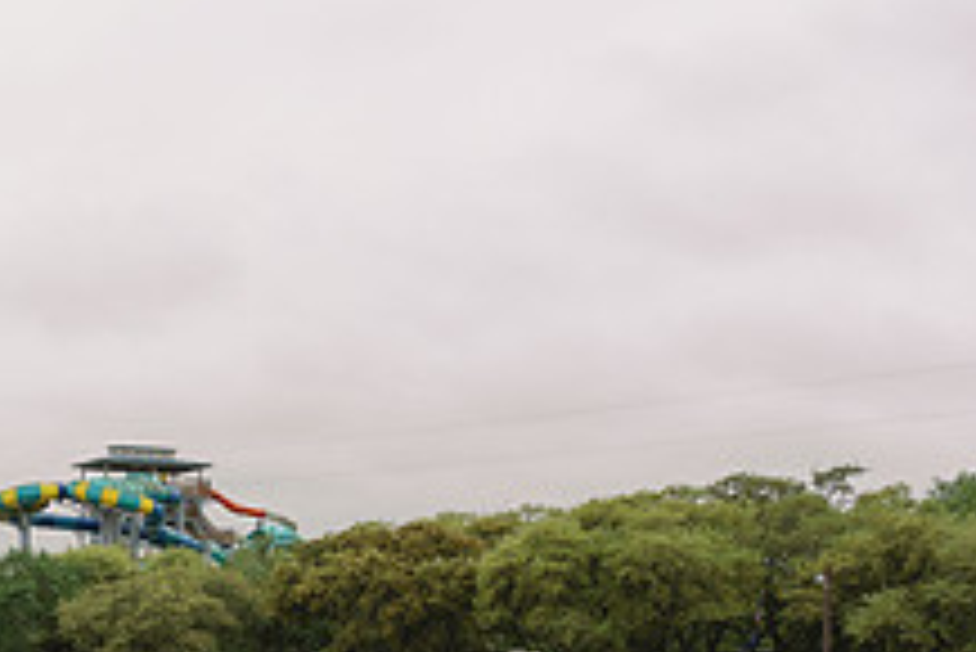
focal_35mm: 64
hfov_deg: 26.7
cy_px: 704
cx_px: -283
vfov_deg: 20.4
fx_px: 1736
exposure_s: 1/640
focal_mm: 24
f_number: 7.1
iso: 250
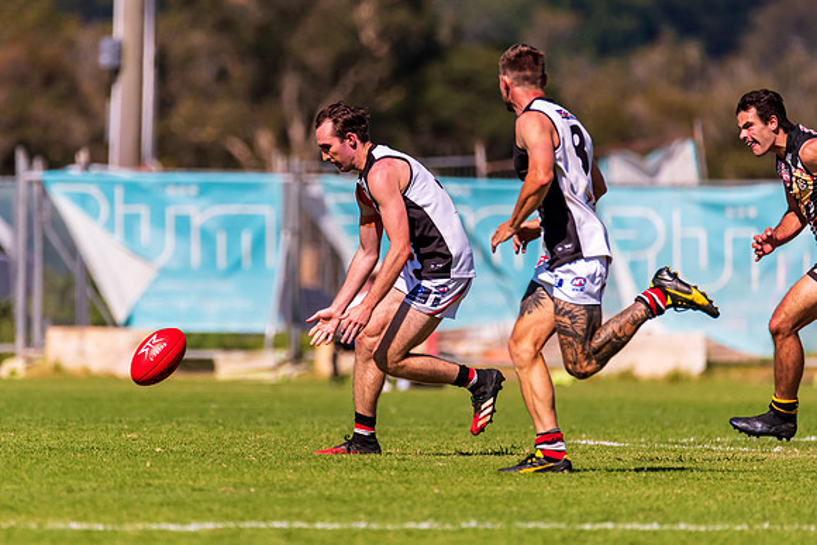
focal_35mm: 717
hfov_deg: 2.9
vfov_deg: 1.9
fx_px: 16274
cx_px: 329
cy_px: 256
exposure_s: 1/4000
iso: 800
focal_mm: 600
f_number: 6.3
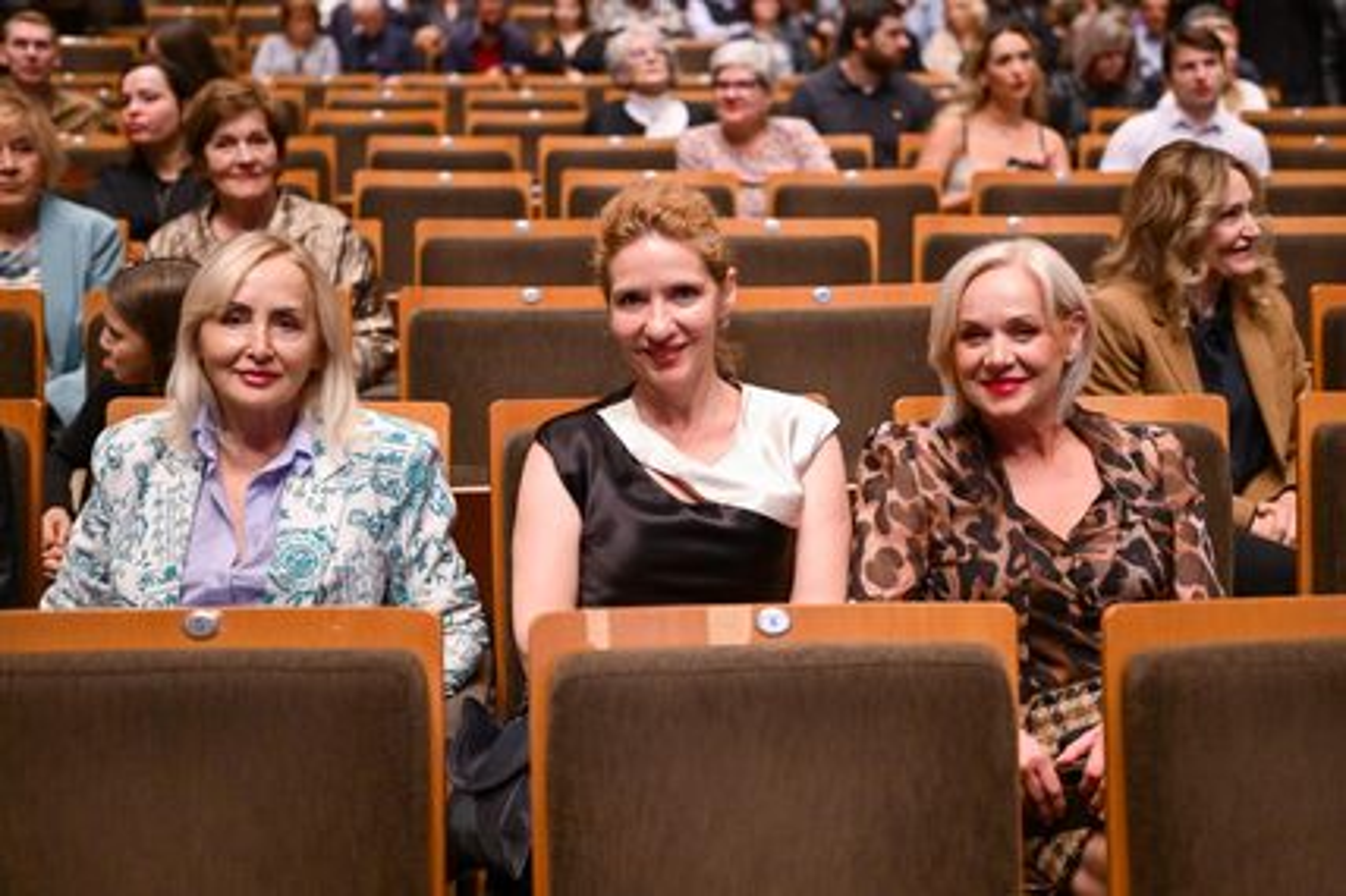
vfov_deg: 33.4
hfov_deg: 48.5
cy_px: 448
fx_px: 1495
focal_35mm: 40
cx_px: 673
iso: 2500
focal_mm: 40
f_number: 2
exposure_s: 1/100
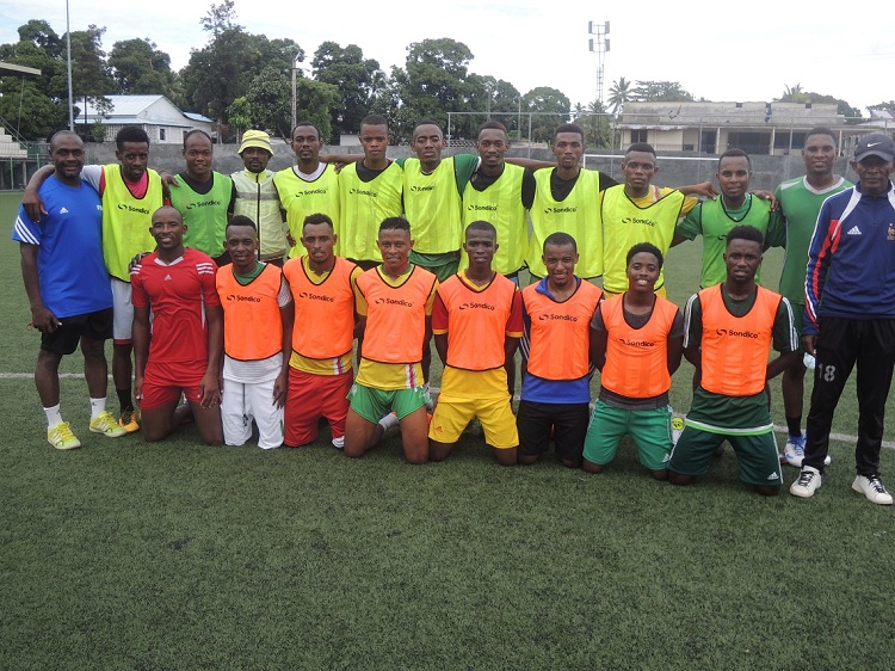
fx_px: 905
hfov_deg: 52.6
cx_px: 448
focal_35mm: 35
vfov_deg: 40.7
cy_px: 336
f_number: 3.2
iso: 100
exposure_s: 1/500
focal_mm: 6.3
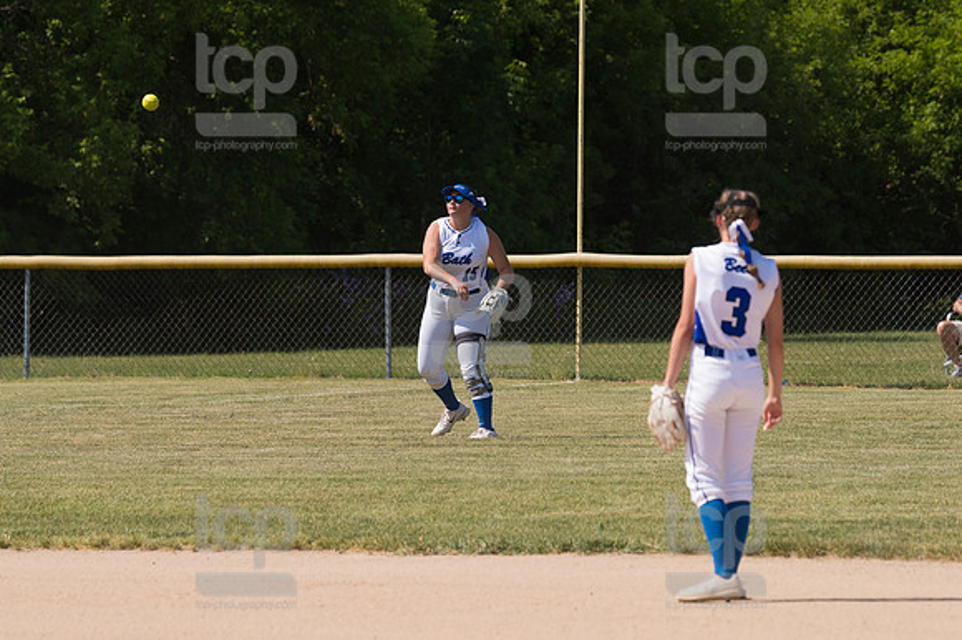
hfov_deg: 6.9
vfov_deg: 4.6
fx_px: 8012
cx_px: 481
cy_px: 320
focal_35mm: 300
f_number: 5.6
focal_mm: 200
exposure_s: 1/1600
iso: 250
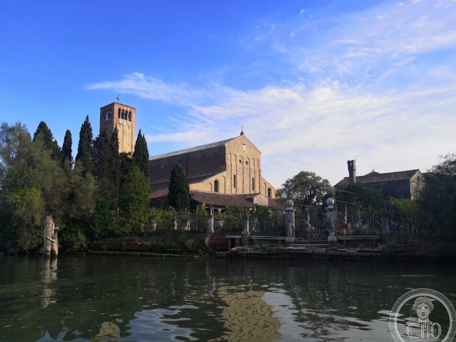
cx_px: 215
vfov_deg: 48.2
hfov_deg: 61.6
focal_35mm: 29
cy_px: 175
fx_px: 382
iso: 50
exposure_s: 1/831
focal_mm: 3.95
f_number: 1.8
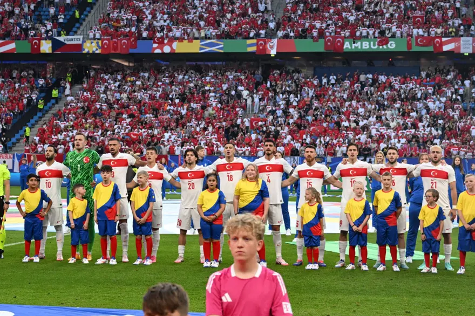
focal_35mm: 82
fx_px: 1081
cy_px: 158
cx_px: 238
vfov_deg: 16.6
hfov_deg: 24.8
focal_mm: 55
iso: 1600
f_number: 4.5
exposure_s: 1/1000
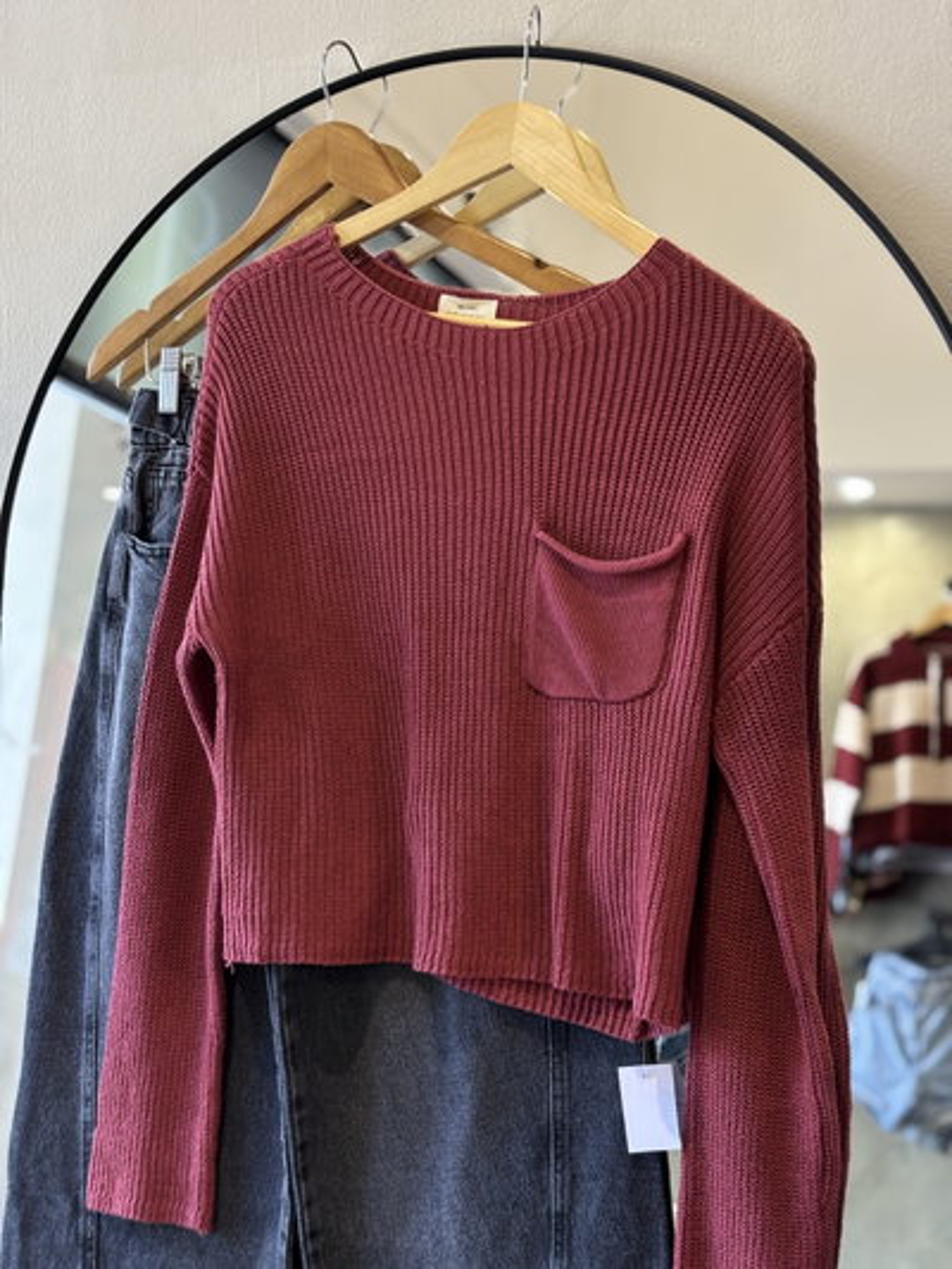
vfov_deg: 36.8
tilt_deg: -6.3
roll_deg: +0.2
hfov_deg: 28.0
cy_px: 634
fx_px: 1906
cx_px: 476
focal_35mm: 52
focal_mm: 5.96
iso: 80
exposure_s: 1/50
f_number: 1.6
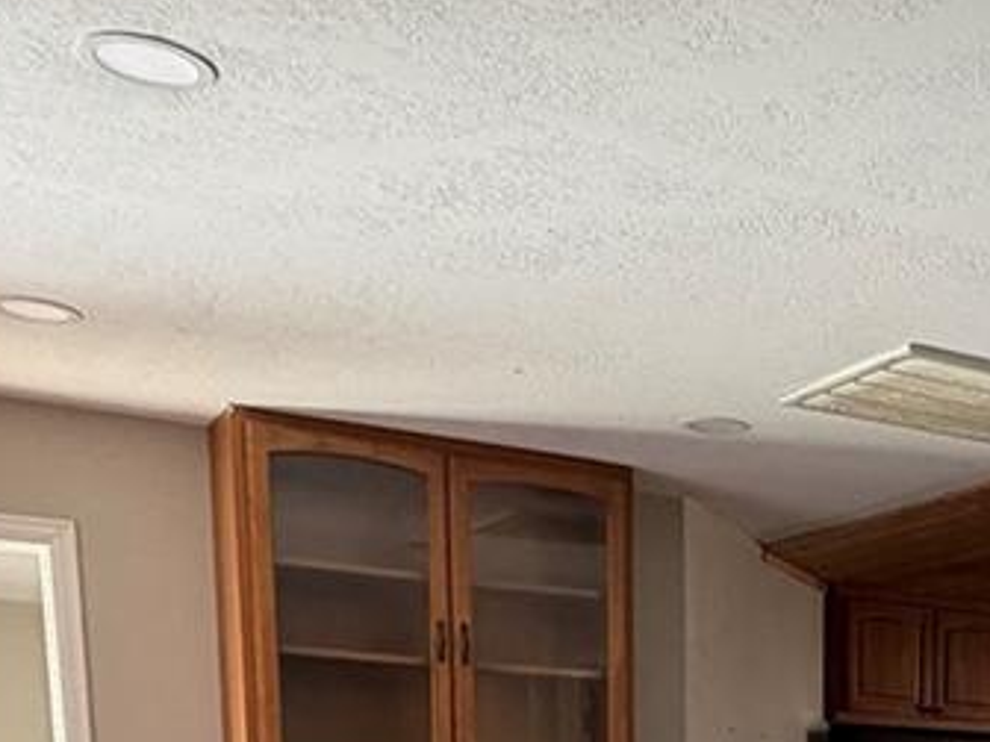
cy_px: 1140
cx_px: 996
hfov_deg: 29.9
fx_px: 1716
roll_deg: +0.9
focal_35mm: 60
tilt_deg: -10.1
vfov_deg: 20.6
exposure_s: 1/102
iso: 320
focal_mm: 2.22
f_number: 2.2
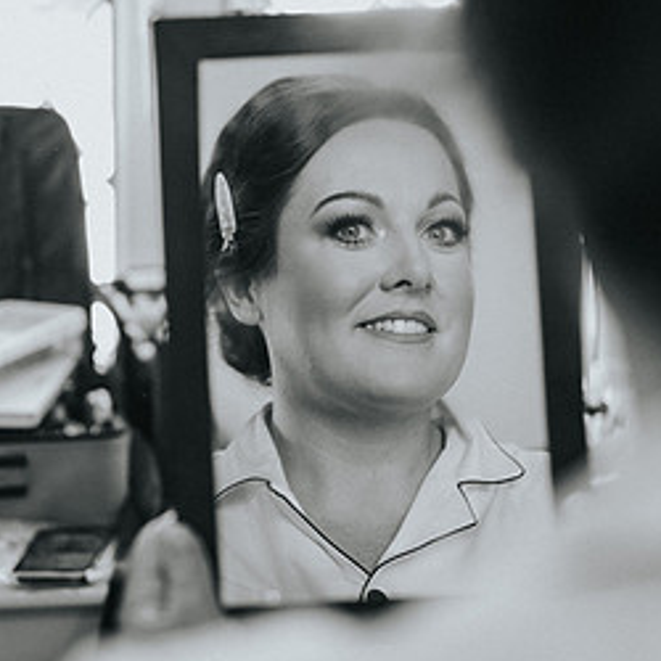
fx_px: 2052
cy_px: 285
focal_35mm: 95
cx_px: 323
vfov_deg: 18.3
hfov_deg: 18.3
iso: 1000
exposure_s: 1/250
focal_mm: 35
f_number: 1.4
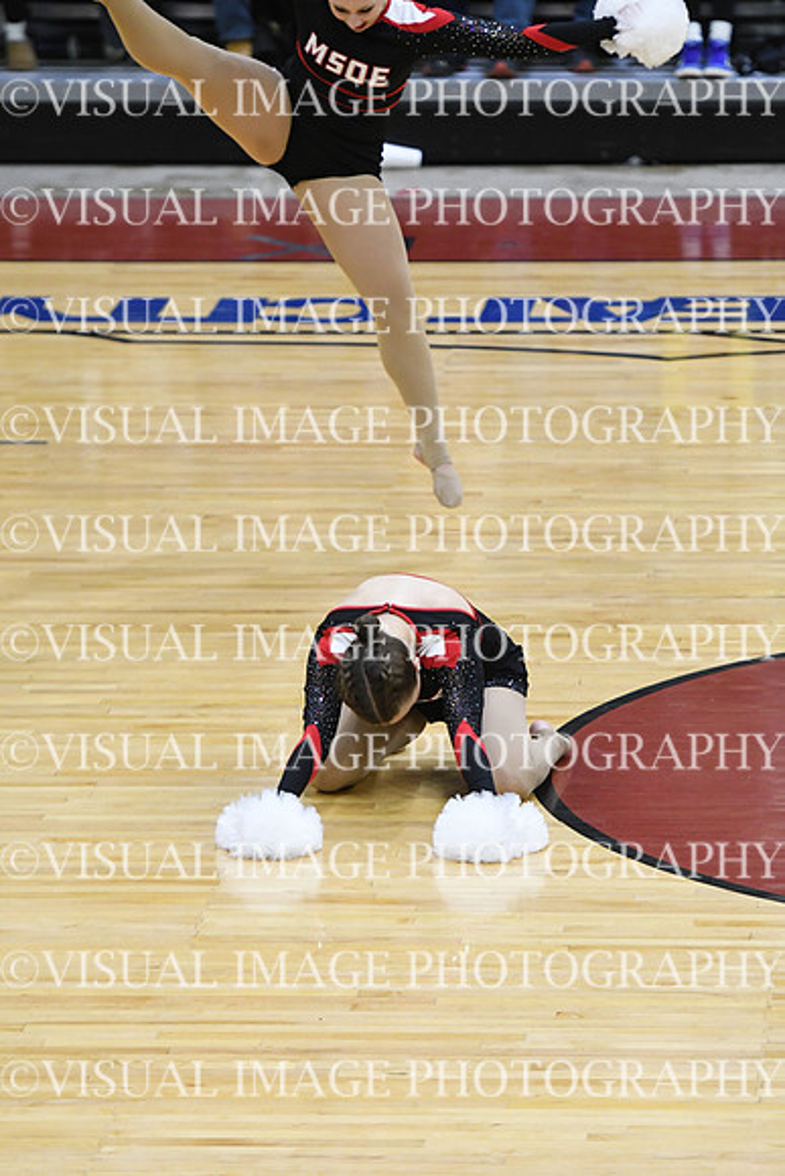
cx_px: 392
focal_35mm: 240
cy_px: 588
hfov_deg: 5.7
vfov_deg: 8.6
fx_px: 7845
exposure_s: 1/400
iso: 3200
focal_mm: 160
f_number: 2.8
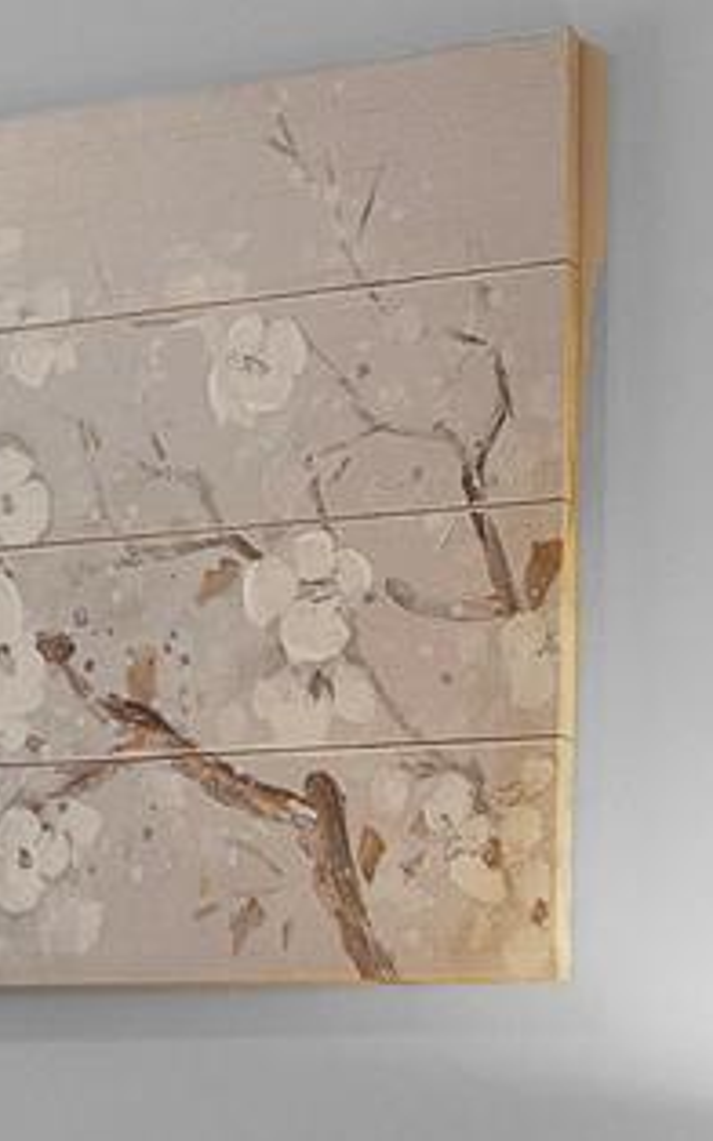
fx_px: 3516
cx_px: -1662
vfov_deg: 18.0
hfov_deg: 8.7
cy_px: 1110
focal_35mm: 113
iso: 200
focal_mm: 17
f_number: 6.3
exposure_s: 1/13
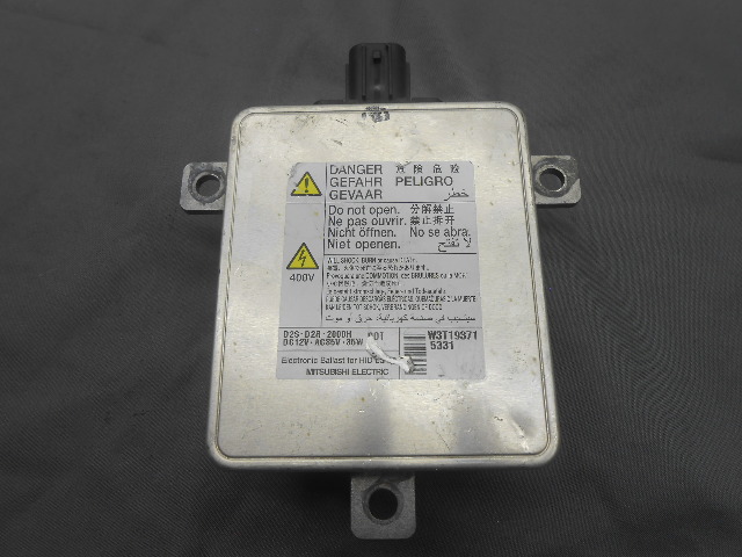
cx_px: 371
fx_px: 557
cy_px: 278
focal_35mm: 26
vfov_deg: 53.1
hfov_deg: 67.3
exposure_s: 1/100
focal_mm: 4.6
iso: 80
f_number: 3.5
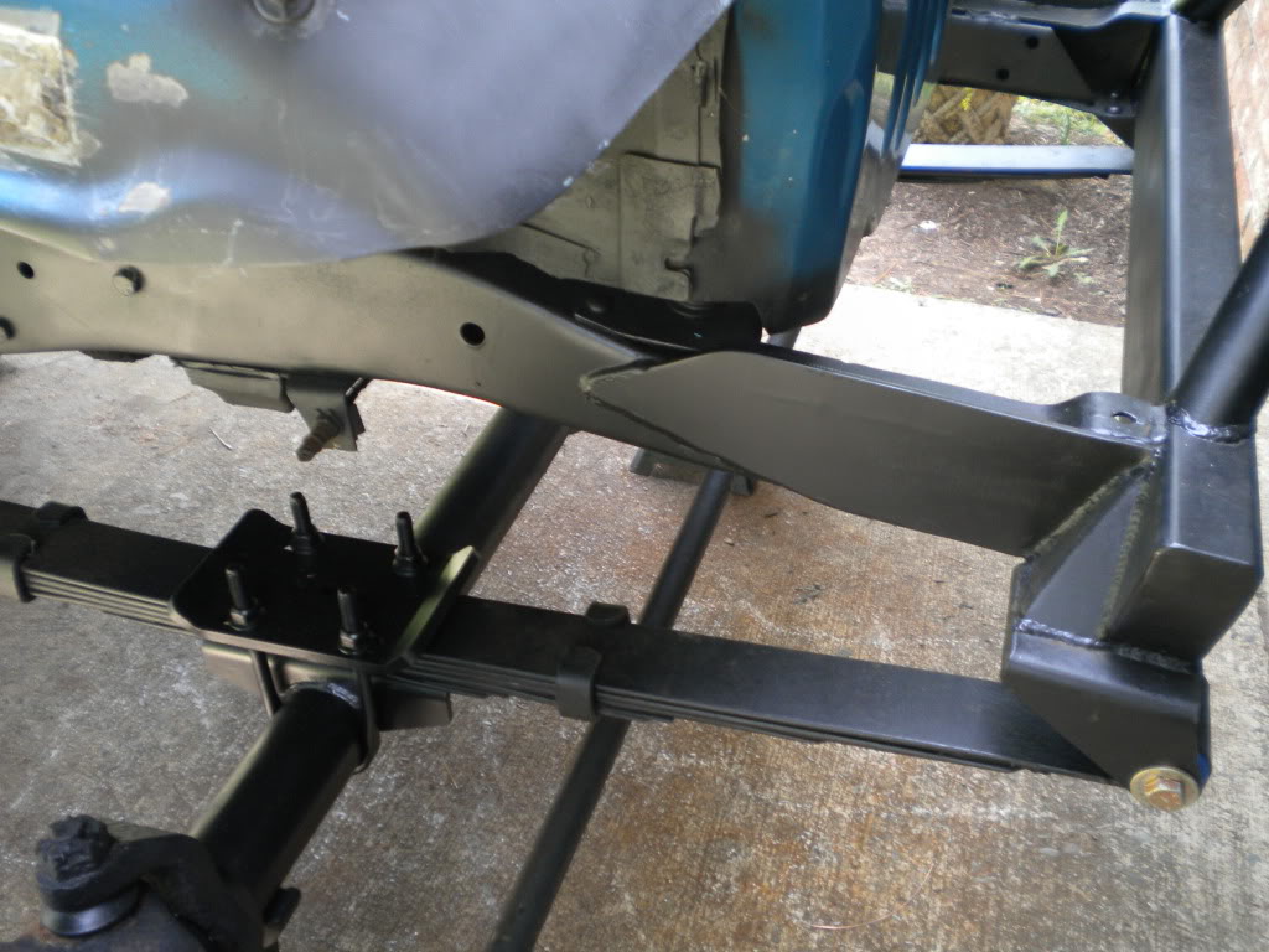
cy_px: 476
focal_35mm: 35
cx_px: 634
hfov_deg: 52.6
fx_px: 1283
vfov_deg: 40.7
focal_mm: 6.3
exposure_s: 1/58
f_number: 3.1
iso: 151
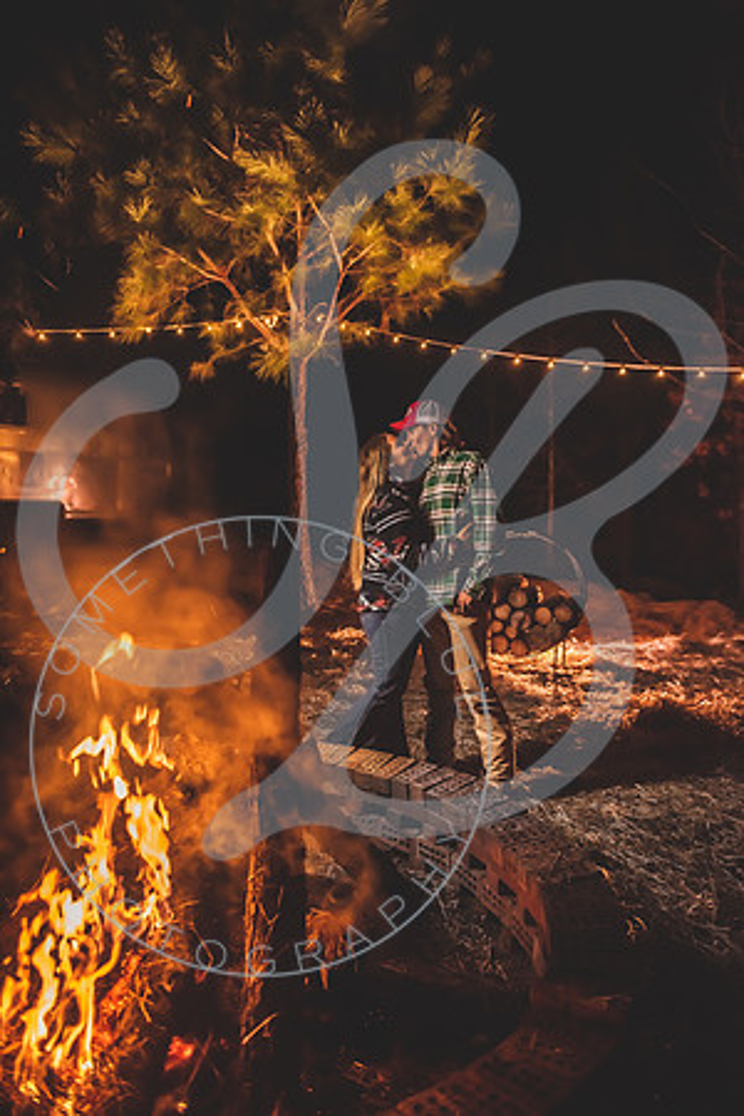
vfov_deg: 67.4
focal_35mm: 27
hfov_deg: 47.9
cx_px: 372
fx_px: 837
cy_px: 558
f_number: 2.8
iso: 1000
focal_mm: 27
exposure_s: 1/125
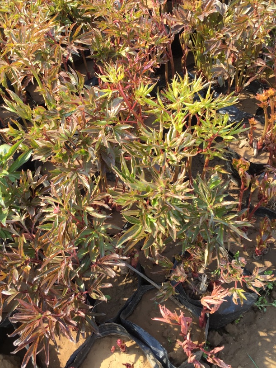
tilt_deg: -49.5
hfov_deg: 37.6
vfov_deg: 48.9
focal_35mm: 38
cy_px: 167
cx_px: 110
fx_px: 404
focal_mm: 4.15
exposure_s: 1/395
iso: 32
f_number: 2.2
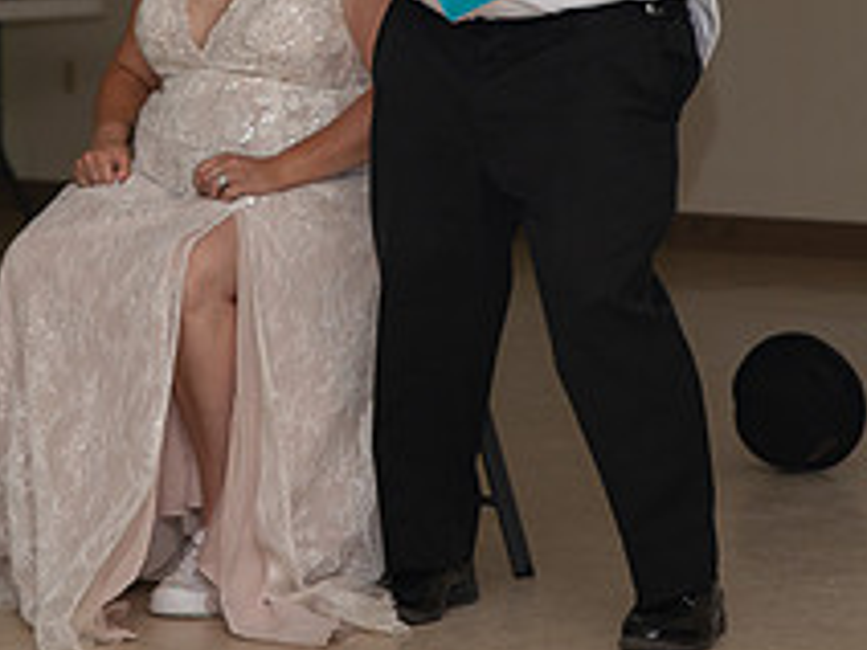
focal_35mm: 184
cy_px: -63
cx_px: 319
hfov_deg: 10.7
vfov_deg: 8.0
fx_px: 4609
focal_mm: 70
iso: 800
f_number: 3.5
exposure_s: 1/125
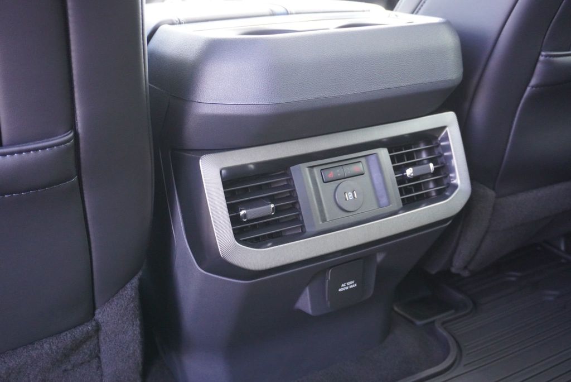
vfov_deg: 38.4
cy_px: 191
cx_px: 286
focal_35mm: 34
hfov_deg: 55.1
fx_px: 547
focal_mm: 23
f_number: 4
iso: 3200
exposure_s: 1/160
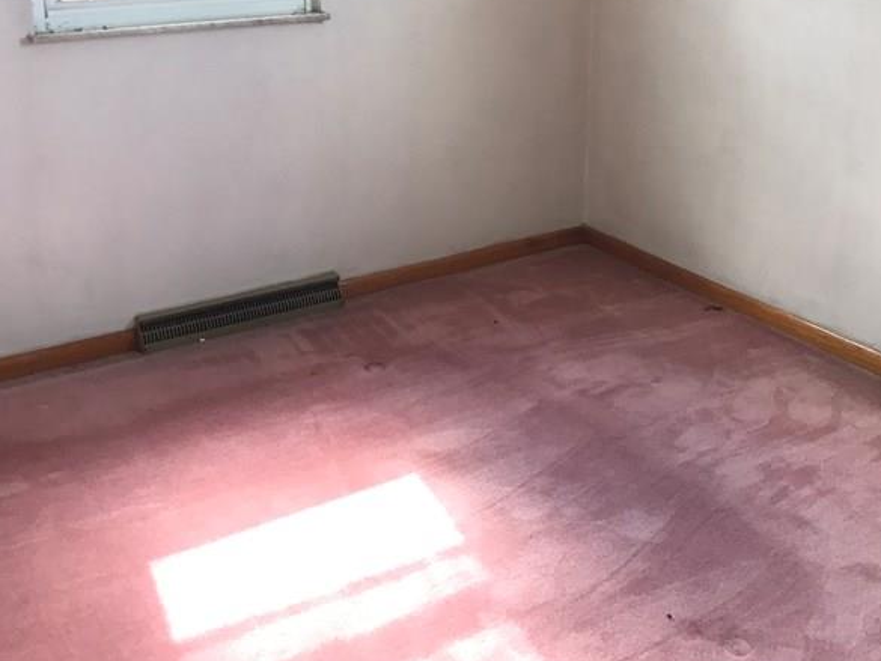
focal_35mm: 49
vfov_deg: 29.0
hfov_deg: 38.8
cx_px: 518
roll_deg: -1.8
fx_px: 1247
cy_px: 122
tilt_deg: -13.5
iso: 40
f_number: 1.8
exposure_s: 1/120
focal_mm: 3.99
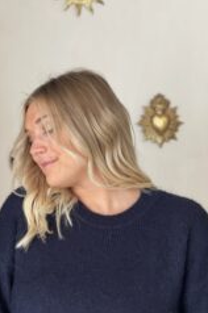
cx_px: 90
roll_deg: -0.1
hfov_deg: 15.0
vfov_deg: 22.3
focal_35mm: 91
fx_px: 791
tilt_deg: -0.9
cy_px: 220
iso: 40
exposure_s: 1/122
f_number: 2
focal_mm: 6
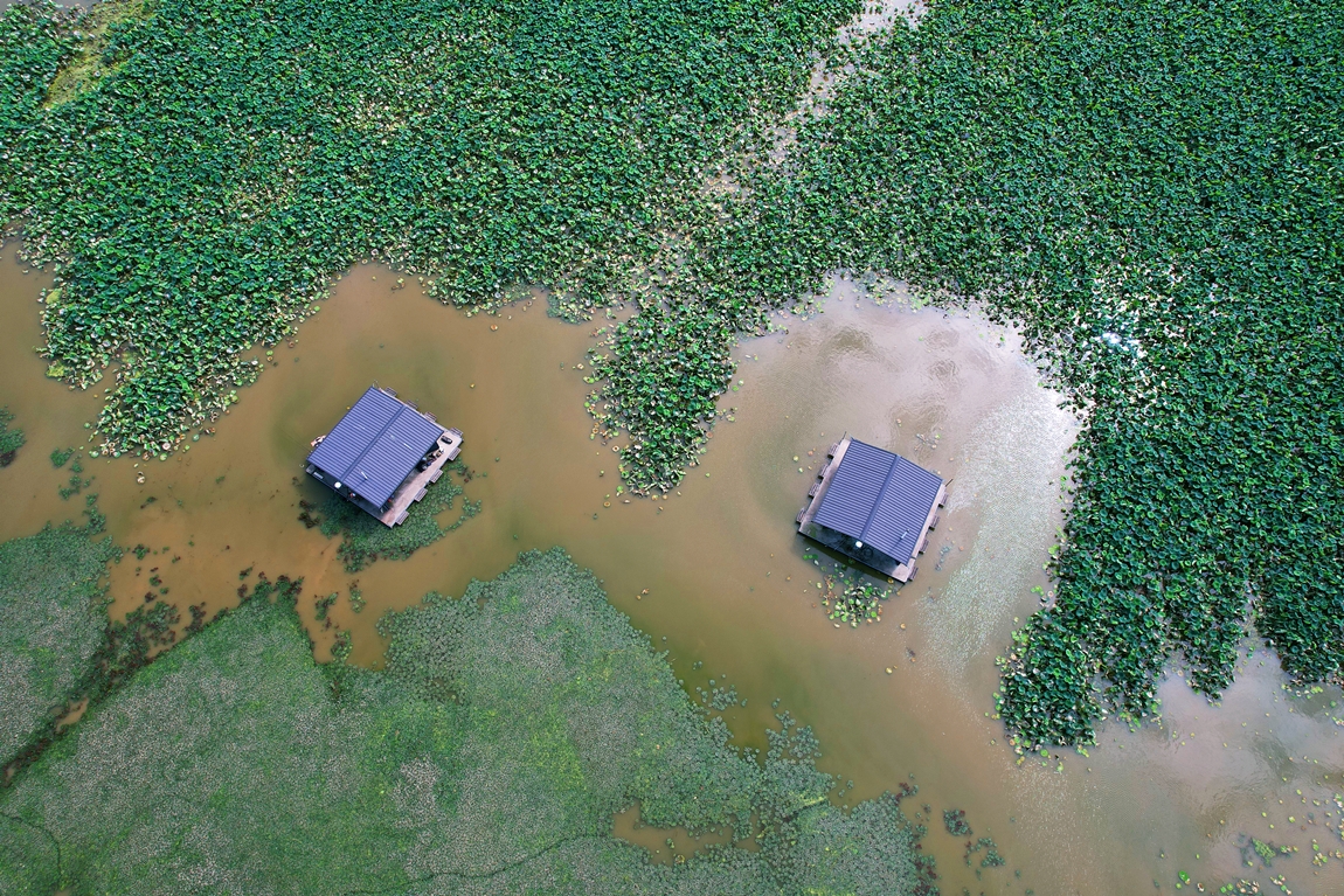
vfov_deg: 57.2
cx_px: 672
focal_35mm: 22
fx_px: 821
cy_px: 448
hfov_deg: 78.6
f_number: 2.8
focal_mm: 8.38
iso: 100
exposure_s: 1/725
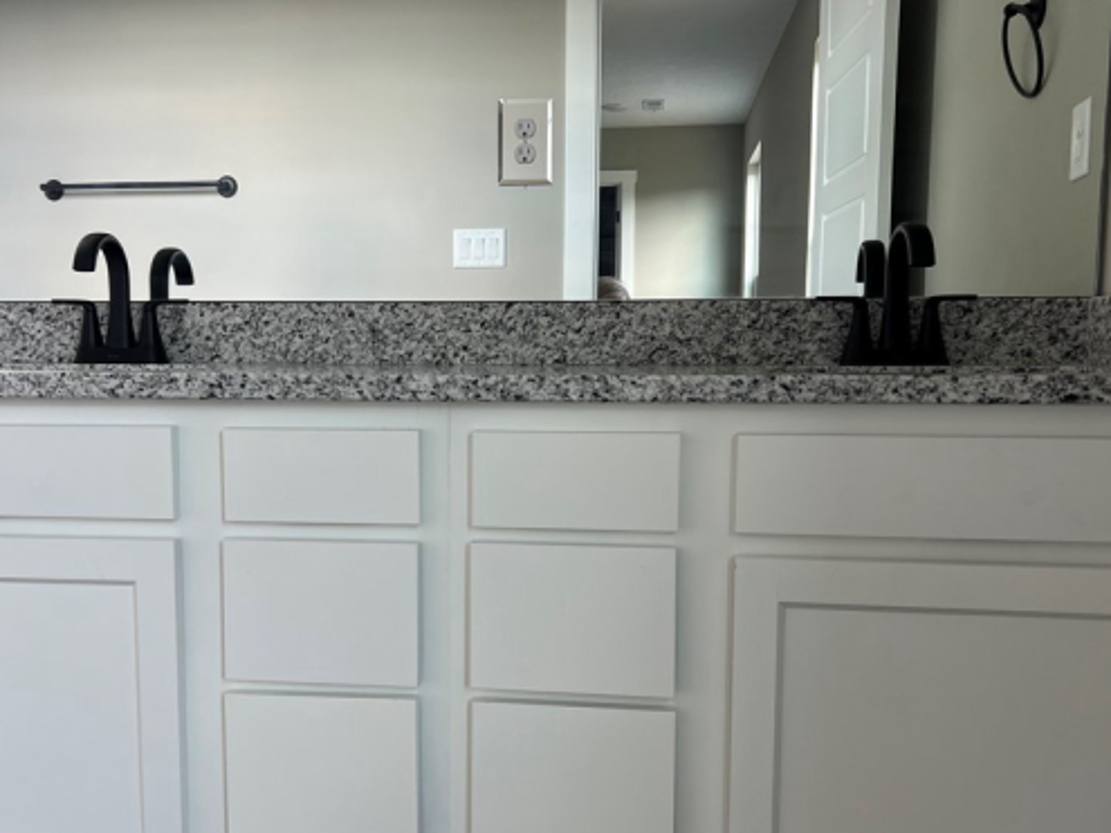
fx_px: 1123
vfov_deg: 40.6
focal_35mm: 35
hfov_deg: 52.5
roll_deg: +0.3
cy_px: 456
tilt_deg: -5.7
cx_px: 495
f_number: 1.5
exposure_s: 1/121
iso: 80
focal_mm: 5.7
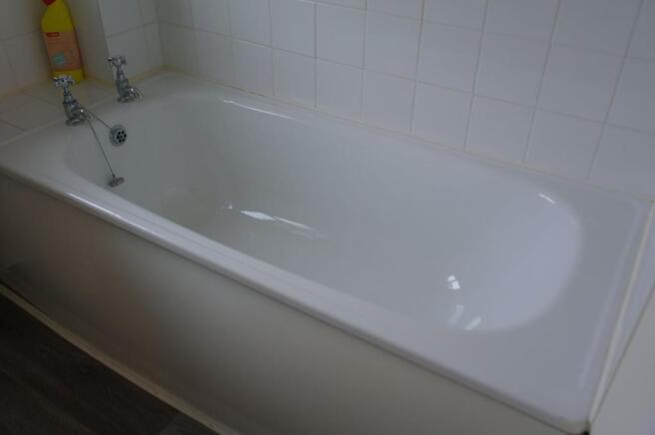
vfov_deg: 43.5
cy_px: 218
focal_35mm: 30
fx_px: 545
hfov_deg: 62.0
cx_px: 328
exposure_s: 1/40
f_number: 2.8
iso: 100
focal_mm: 20
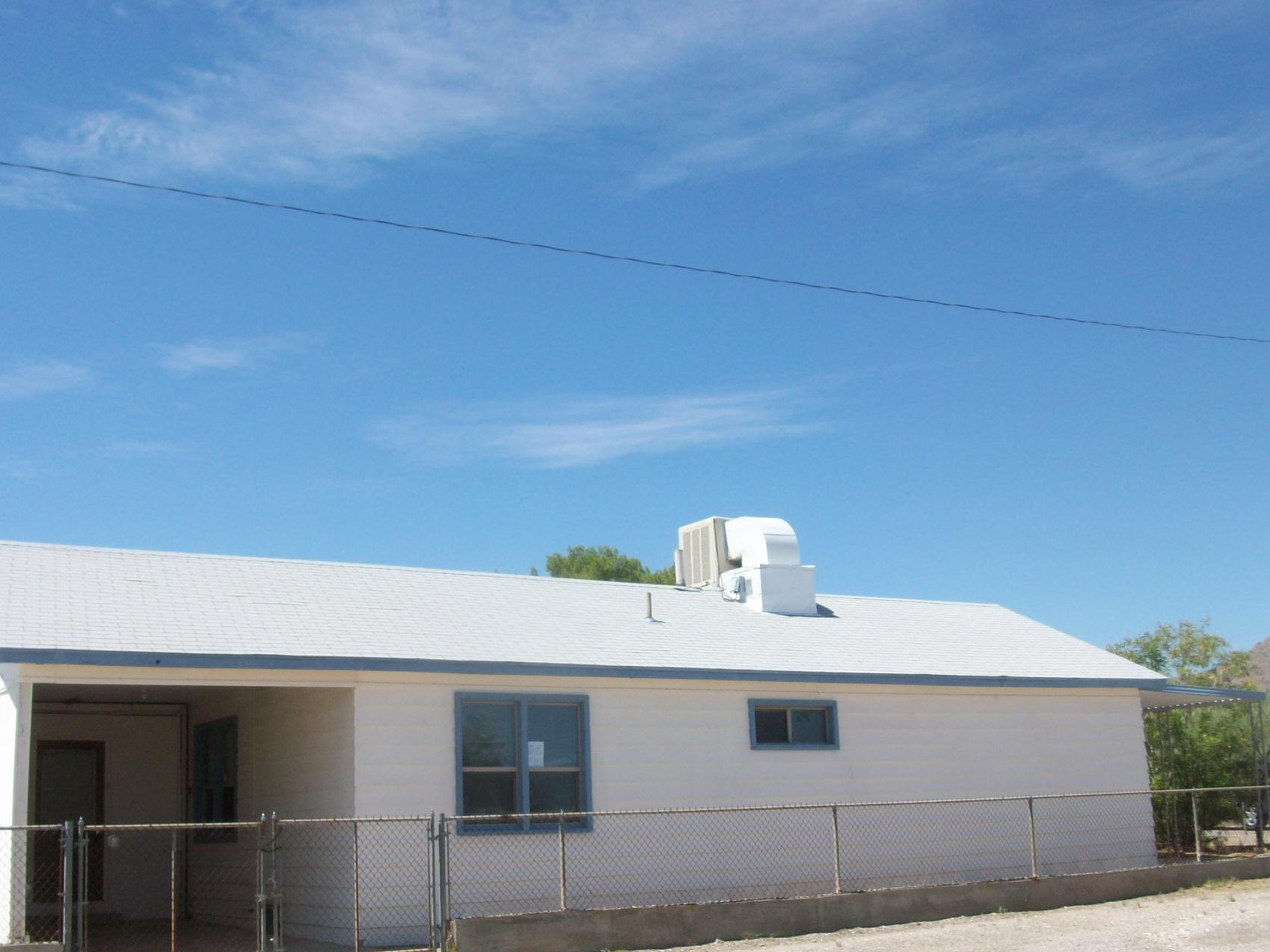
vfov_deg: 35.1
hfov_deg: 45.8
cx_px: 640
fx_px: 1504
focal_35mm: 41
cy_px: 471
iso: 64
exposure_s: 1/328
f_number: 5.5
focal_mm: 5.7
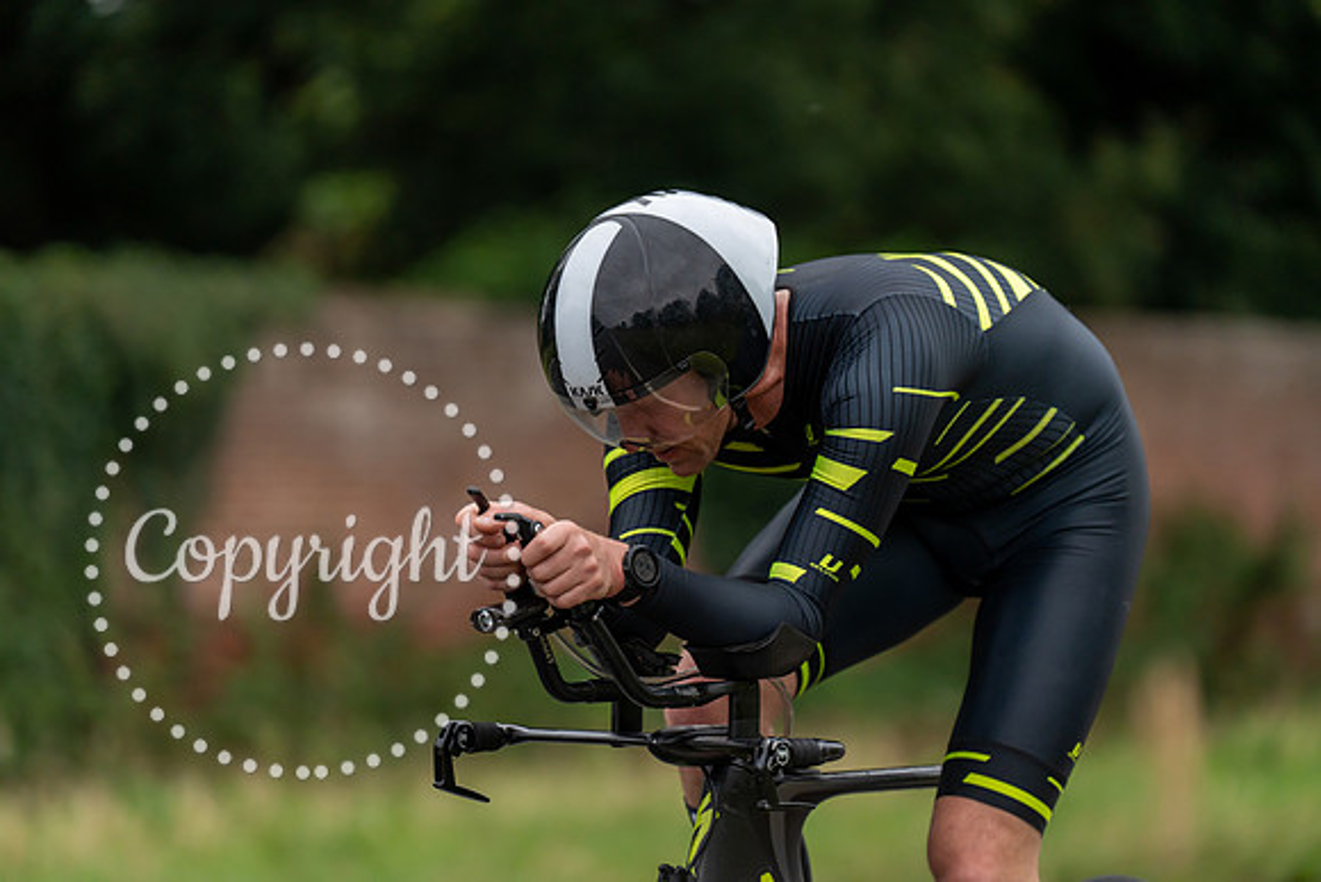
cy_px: 441
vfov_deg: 7.6
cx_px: 660
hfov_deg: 11.4
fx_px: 6606
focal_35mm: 180
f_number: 3.2
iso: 1000
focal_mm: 180
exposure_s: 1/640
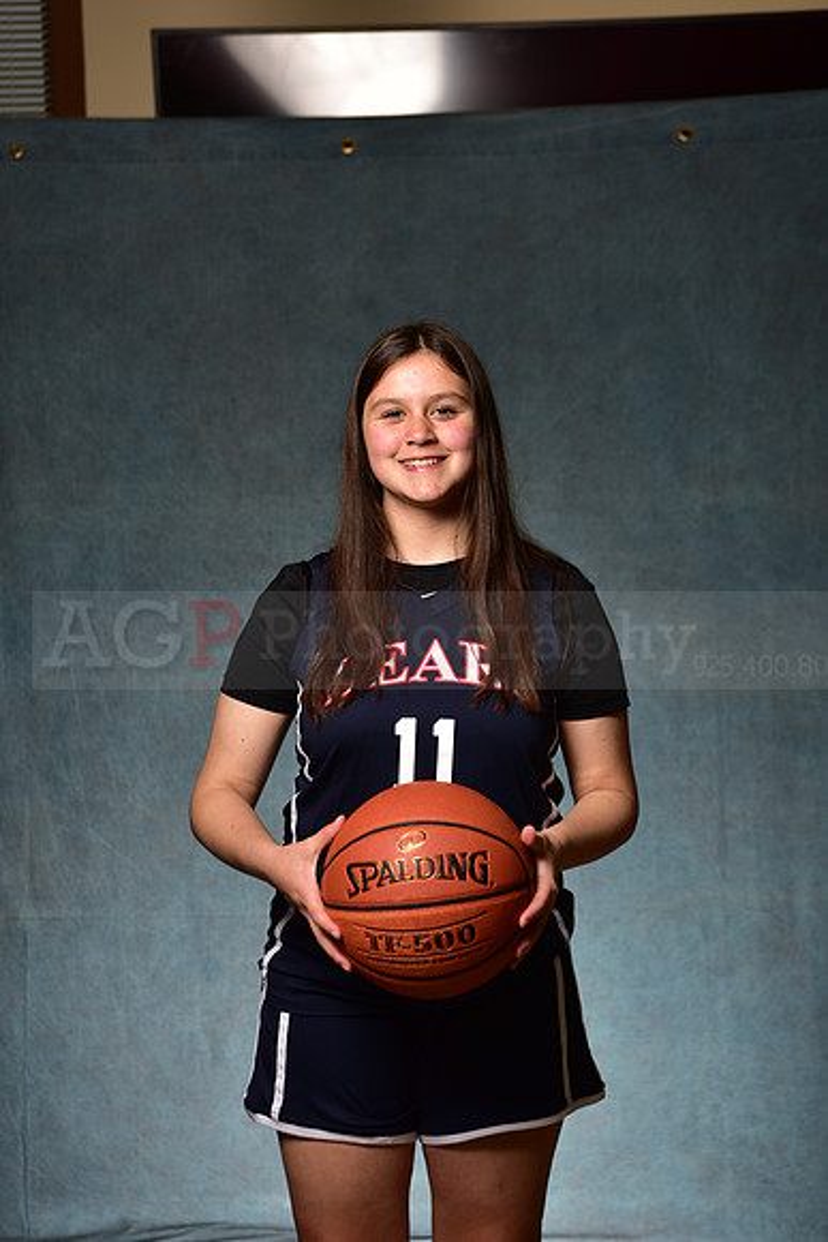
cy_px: 621
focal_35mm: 70
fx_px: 2413
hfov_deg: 19.5
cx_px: 414
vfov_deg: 28.8
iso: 100
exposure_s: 1/200
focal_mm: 70
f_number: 5
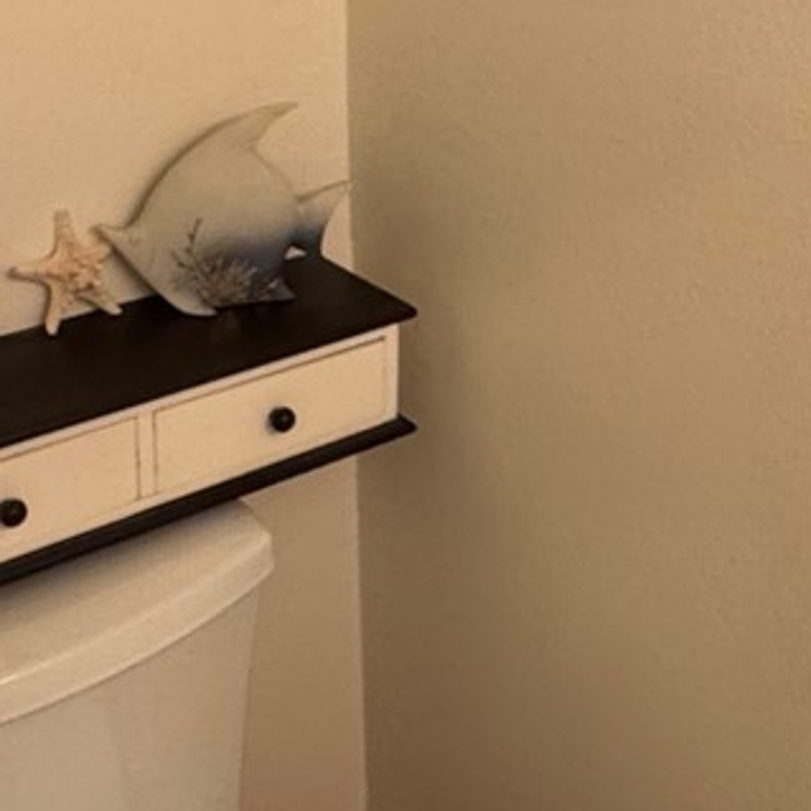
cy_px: 38
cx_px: 623
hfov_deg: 27.3
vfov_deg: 26.5
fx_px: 1643
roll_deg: -1.6
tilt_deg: -14.2
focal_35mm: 62
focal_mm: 2.22
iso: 200
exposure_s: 1/60
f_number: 2.2
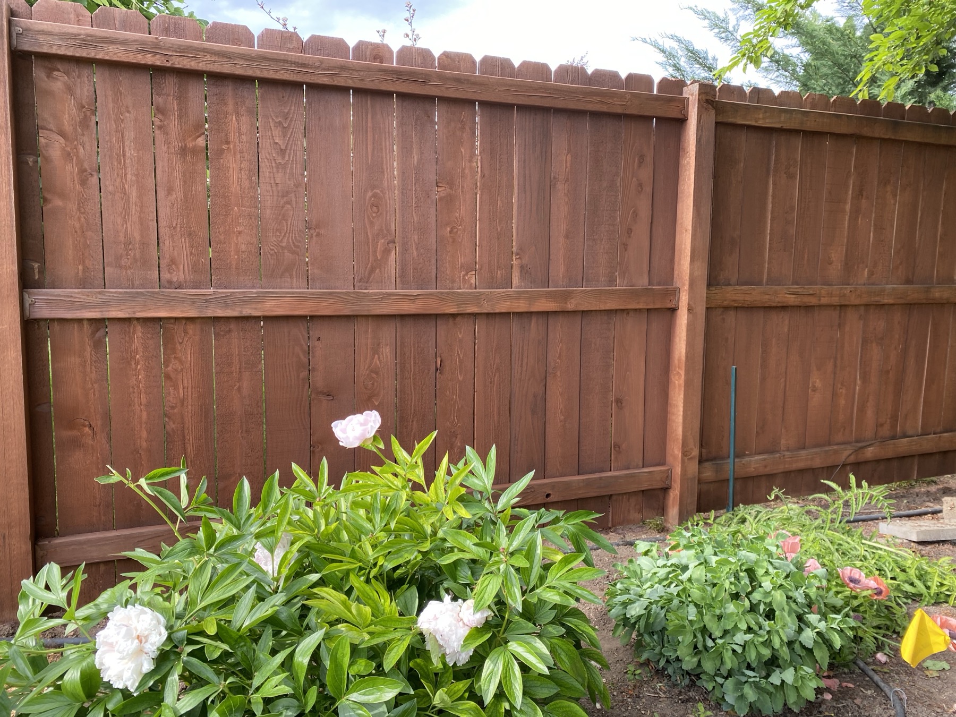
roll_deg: -1.7
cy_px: 358
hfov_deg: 67.3
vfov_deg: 53.1
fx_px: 718
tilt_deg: -6.3
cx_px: 478
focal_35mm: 26
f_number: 1.8
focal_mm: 4.25
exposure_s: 1/203
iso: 32
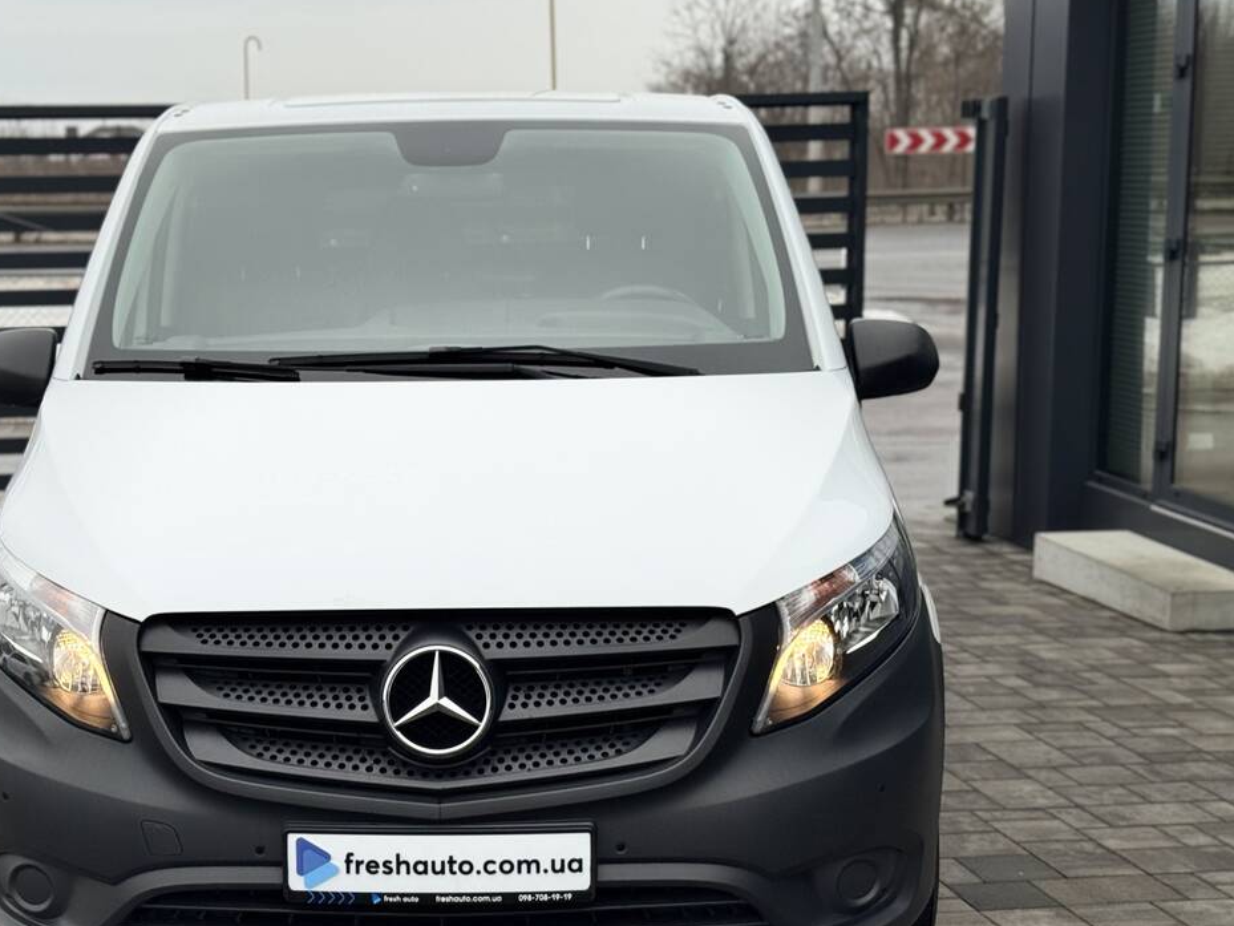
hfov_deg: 31.1
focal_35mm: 62
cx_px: 461
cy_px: 582
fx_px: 2210
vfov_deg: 23.6
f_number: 1.78
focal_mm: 6.76
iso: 64
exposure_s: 1/1059
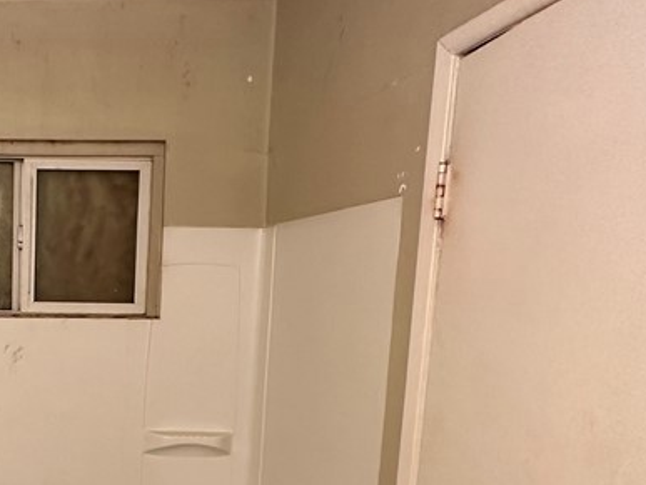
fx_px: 691
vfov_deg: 37.4
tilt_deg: -8.4
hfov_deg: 43.7
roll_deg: -0.7
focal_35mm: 37
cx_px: 17
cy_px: 385
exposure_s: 1/60
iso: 320
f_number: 2.2
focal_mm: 2.22
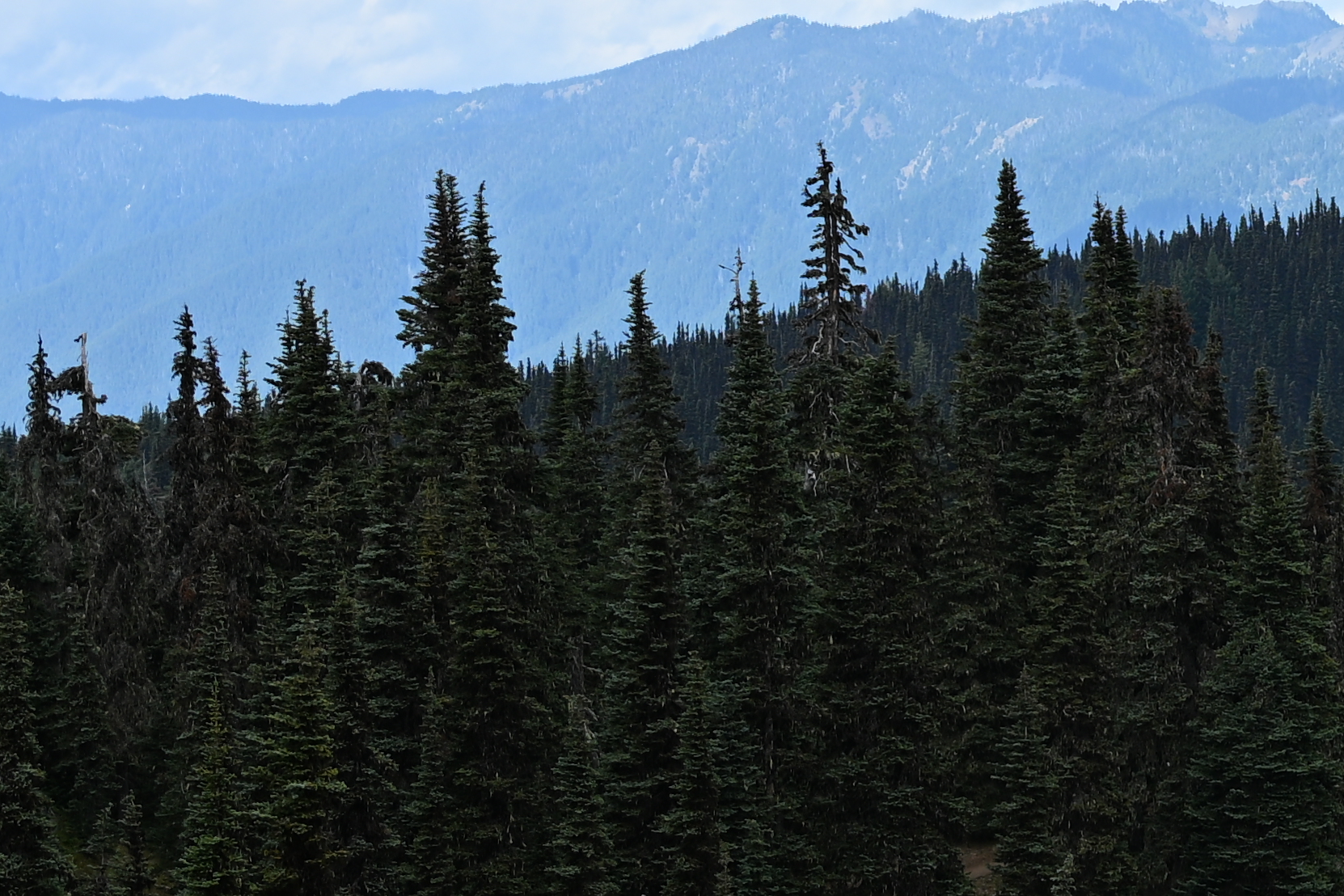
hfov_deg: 10.9
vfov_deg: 7.5
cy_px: -32
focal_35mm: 182
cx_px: 1900
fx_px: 6794
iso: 100
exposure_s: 1/320
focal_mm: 50
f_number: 6.3
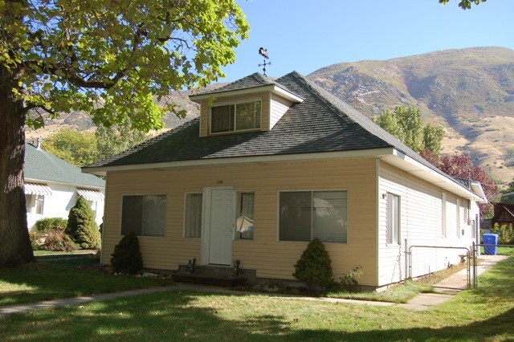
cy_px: 171
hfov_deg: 55.1
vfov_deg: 38.3
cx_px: 257
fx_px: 492
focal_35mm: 34
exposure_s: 1/500
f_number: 5.6
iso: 360
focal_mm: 23
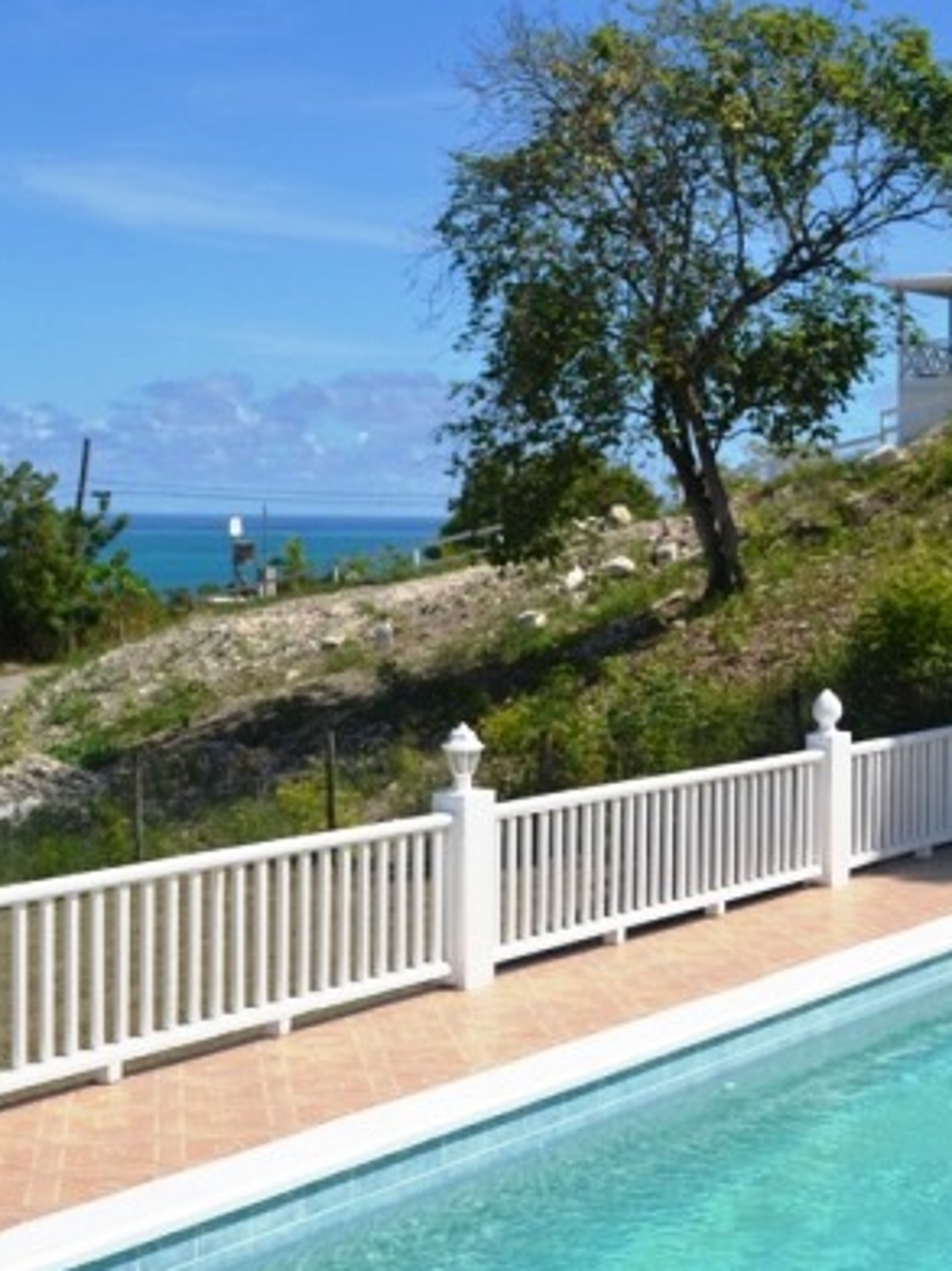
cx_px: 851
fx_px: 2275
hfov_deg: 23.1
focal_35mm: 62
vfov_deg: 31.2
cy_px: 640
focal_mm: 28
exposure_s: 1/200
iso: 100
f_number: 9
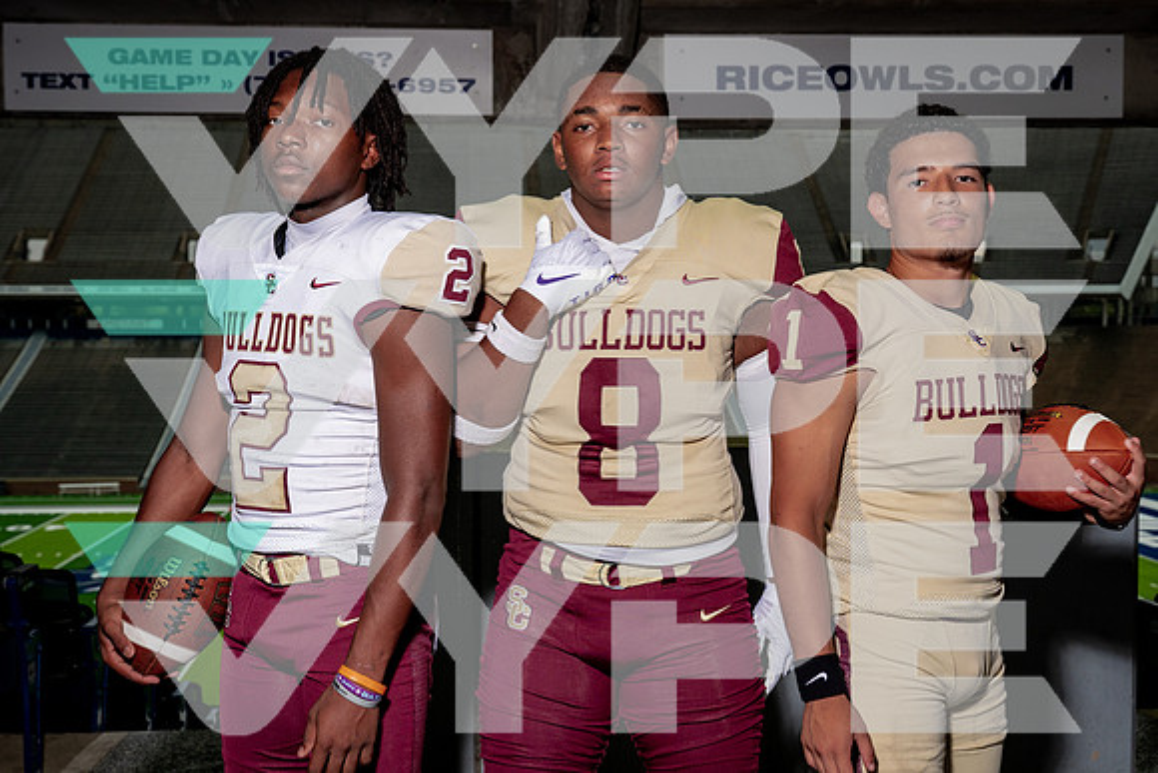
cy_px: 386
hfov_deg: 40.8
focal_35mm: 48
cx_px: 579
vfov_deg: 27.9
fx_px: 1556
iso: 640
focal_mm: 45
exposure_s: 1/250
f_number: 6.3
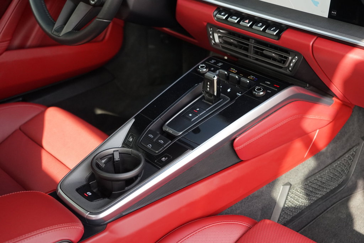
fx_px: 506
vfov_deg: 27.0
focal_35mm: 50
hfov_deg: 39.6
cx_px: 182
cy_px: 122
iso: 1250
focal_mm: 50
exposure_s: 1/160
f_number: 4.5
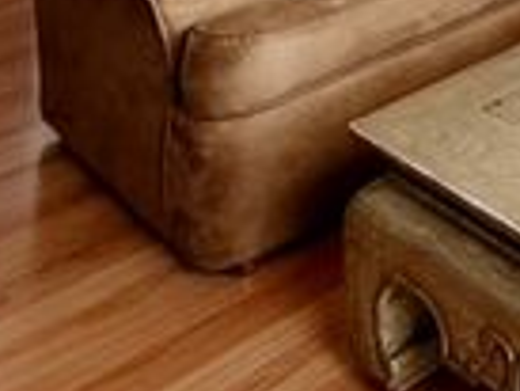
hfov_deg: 18.1
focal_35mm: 68
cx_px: 1065
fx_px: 1022
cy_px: -509
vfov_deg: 14.9
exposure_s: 1/111
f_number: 2.2
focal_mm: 2.22
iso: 40
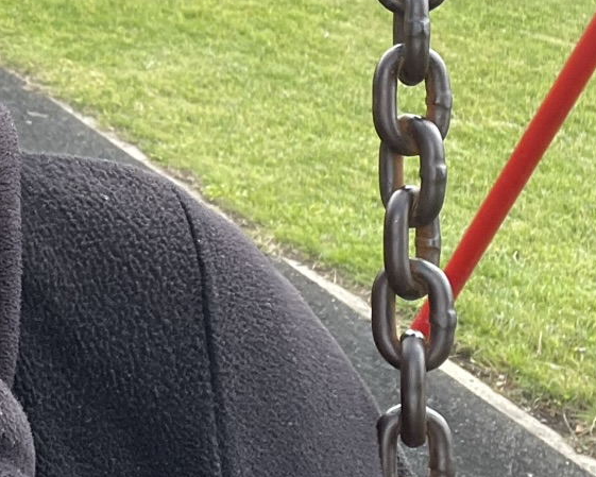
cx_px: -53
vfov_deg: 18.2
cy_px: -21
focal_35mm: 82
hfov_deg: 22.1
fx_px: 1447
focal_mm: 2.71
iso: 25
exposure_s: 1/122
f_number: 2.2
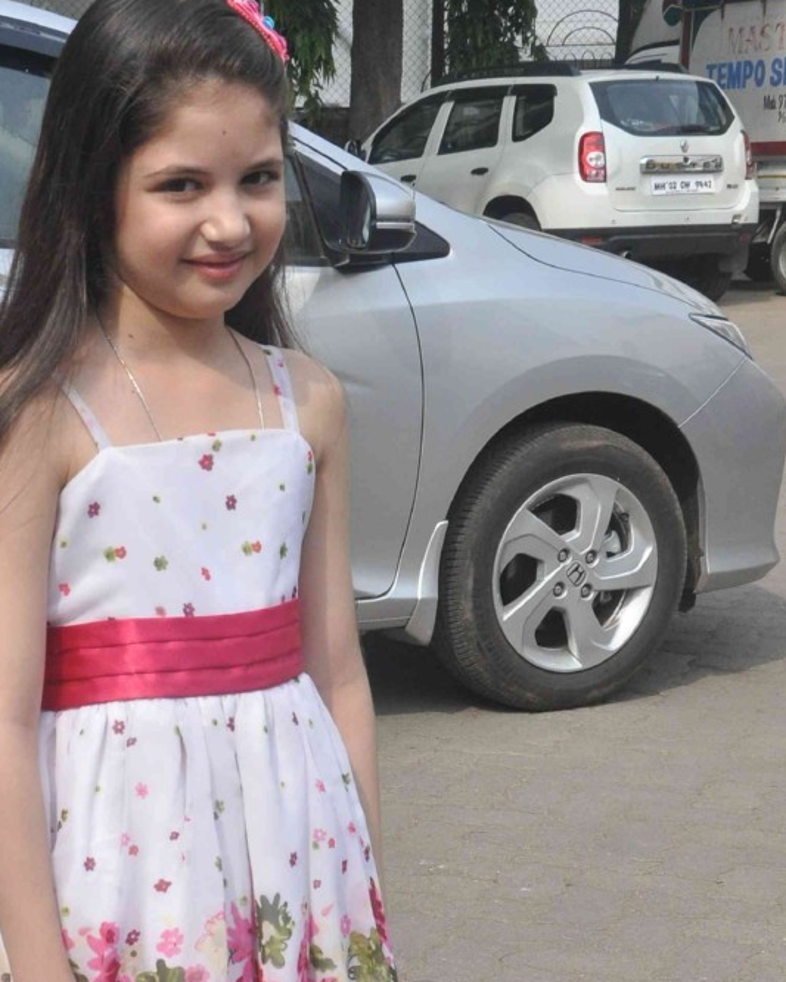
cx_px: 180
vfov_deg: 21.1
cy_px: 864
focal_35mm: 89
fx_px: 2587
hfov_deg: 17.2
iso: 800
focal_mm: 28
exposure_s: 1/640
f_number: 13
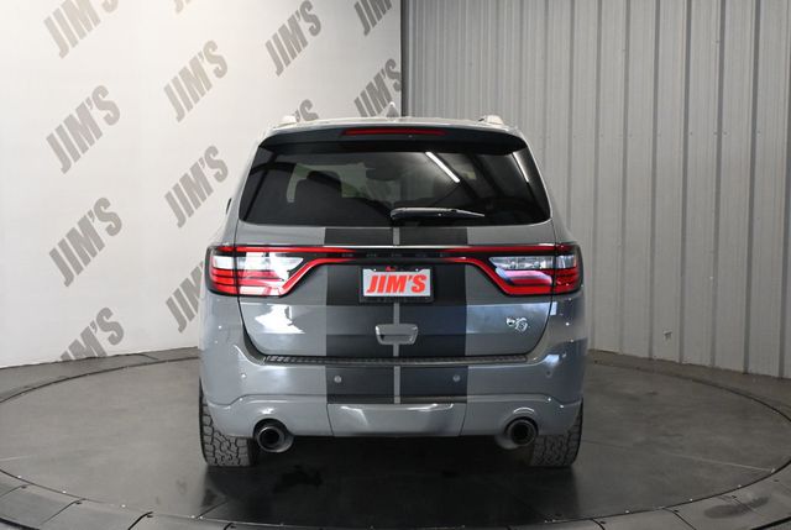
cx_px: 396
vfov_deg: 27.8
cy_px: 265
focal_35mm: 49
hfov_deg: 40.5
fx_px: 1073
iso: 3200
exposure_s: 1/80
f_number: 5
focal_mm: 32.5
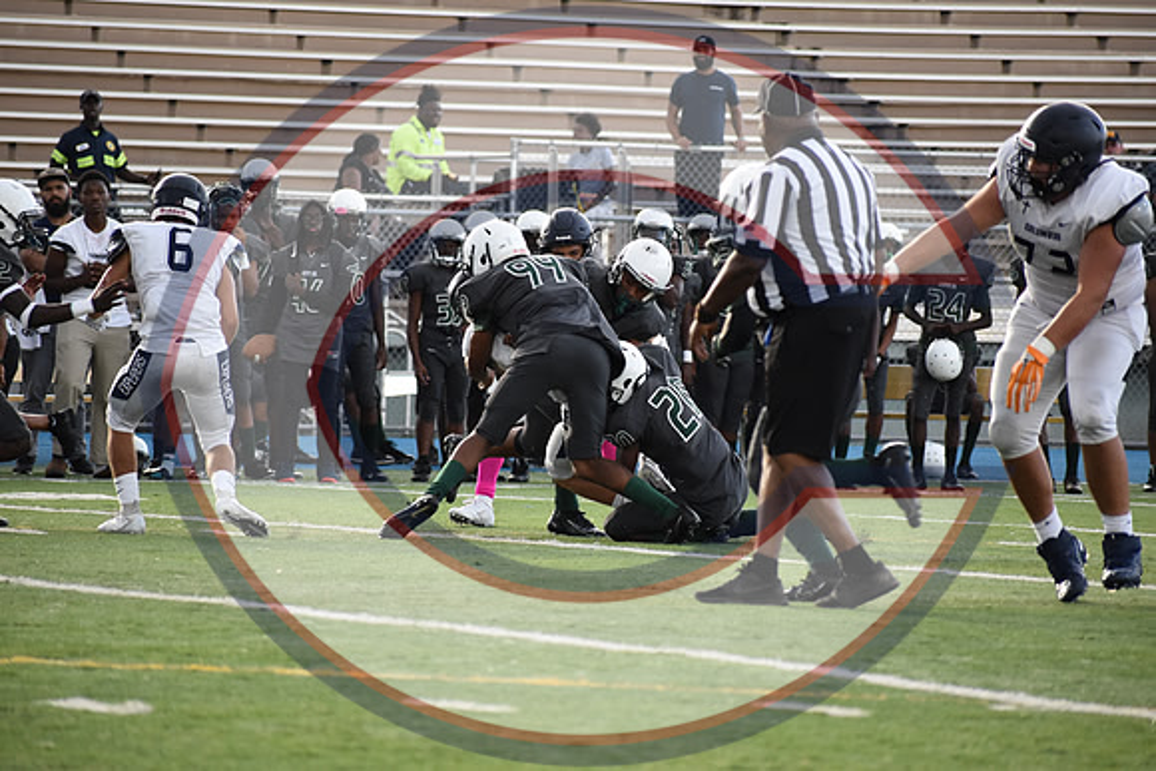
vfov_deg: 4.6
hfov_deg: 6.9
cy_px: 386
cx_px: 578
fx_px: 9635
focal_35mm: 300
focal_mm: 200
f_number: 5.3
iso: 1100
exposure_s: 1/500
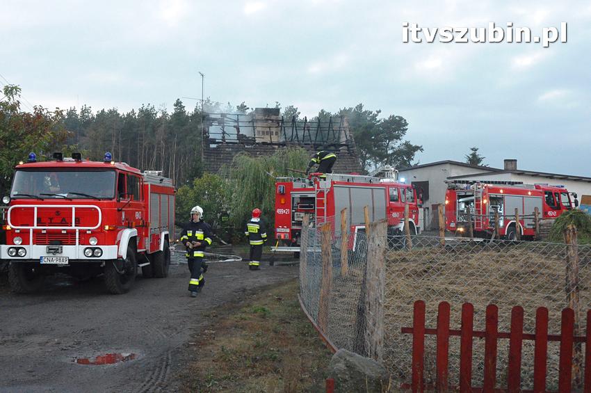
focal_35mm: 40
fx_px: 664
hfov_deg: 48.0
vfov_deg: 32.9
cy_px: 196
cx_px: 296
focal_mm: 27
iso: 3200
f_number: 7.1
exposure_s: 1/200
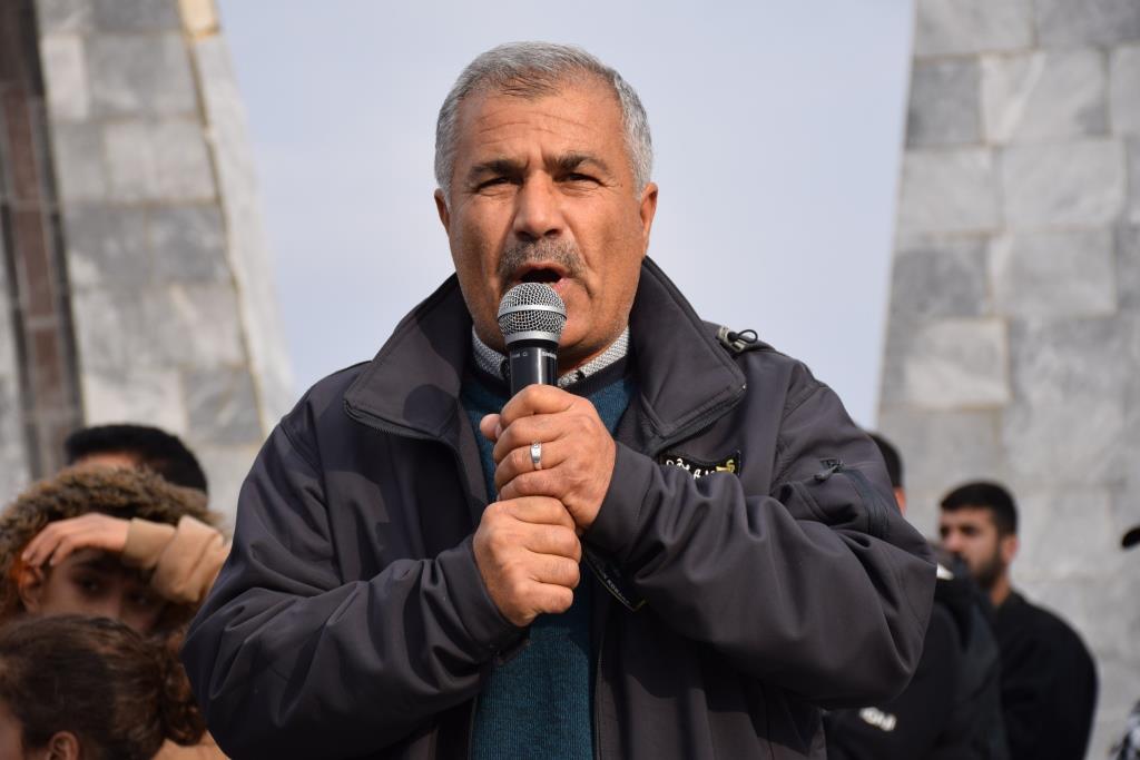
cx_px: 570
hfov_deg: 18.2
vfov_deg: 12.2
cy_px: 380
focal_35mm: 112
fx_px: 3563
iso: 400
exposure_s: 1/1600
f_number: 5.6
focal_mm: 75
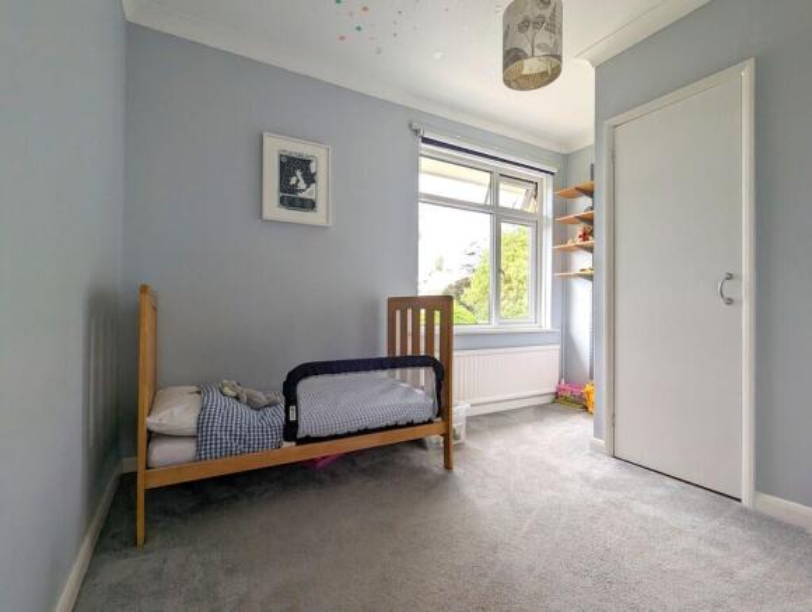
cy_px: 306
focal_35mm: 16
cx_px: 406
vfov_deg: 78.3
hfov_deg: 94.4
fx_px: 376
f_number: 2.2
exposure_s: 1/103
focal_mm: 2.35
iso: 56
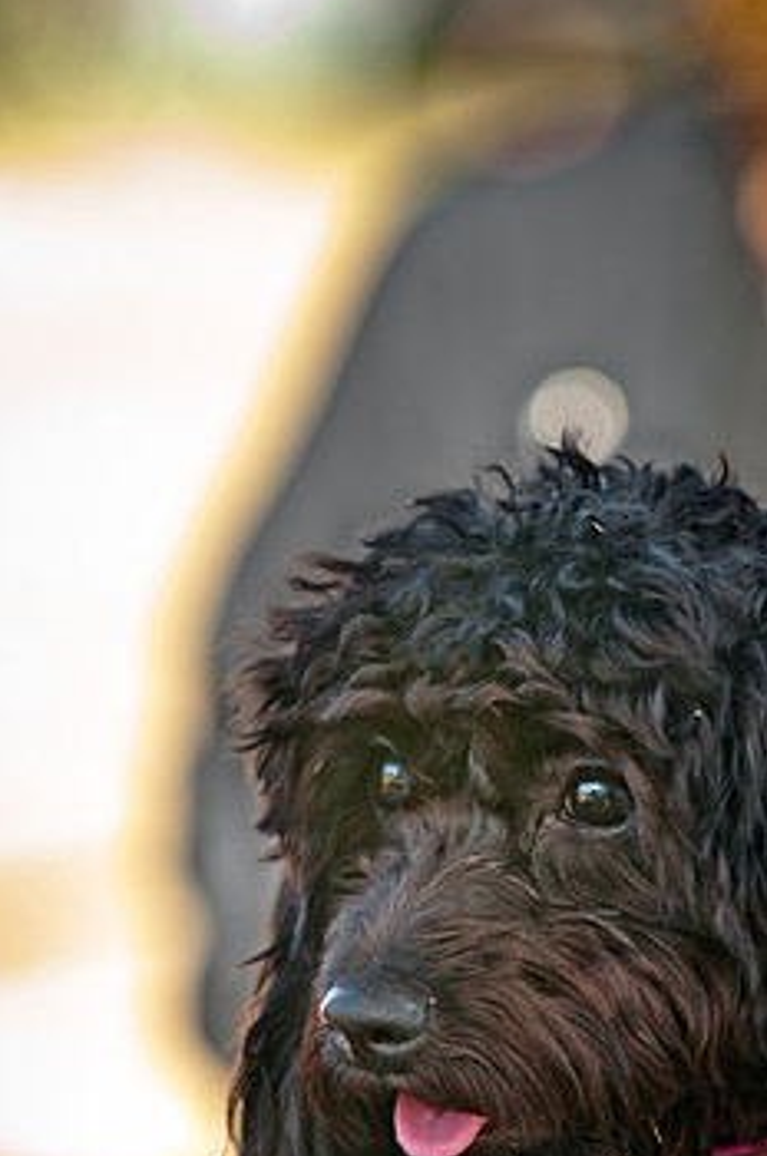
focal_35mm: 386
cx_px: 276
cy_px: 647
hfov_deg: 3.5
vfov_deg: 5.3
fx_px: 12384
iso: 400
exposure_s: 1/320
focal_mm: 200
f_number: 5.6
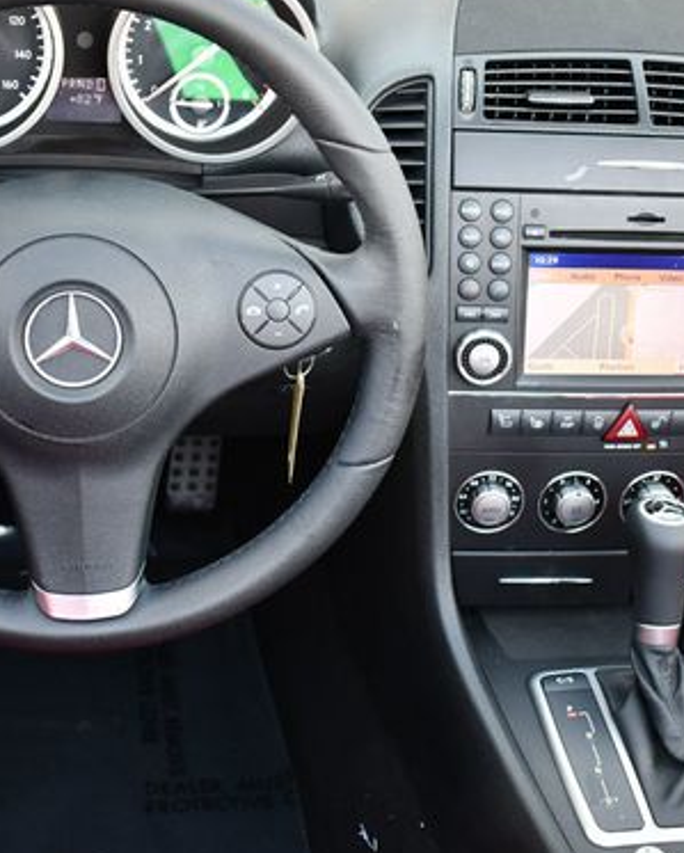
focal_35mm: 58
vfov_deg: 32.4
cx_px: 311
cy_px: 386
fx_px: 1466
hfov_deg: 26.3
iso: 800
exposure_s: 1/160
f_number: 3.5
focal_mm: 18
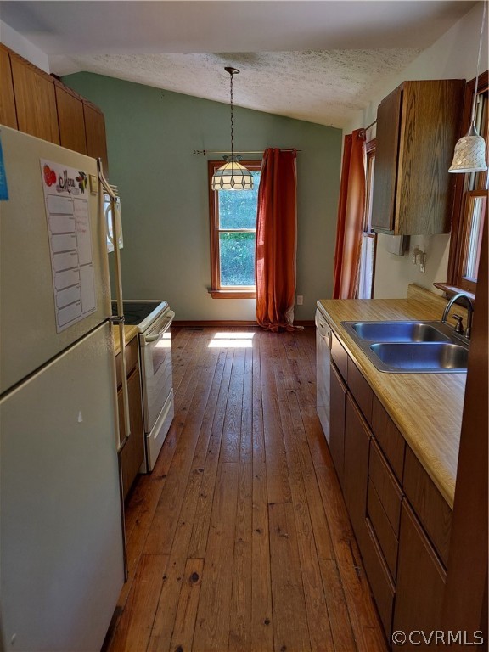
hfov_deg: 56.8
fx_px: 452
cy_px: 326
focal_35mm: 24
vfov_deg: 71.6
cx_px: 244
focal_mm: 5.23
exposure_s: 1/60
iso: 80
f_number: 1.8
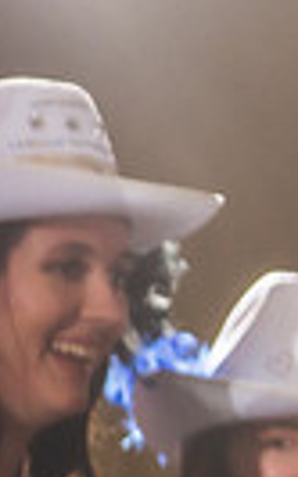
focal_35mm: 888
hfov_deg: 1.5
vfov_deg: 2.4
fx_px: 11551
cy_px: 447
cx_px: 930
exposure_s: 1/200
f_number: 2.8
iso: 800
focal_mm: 200
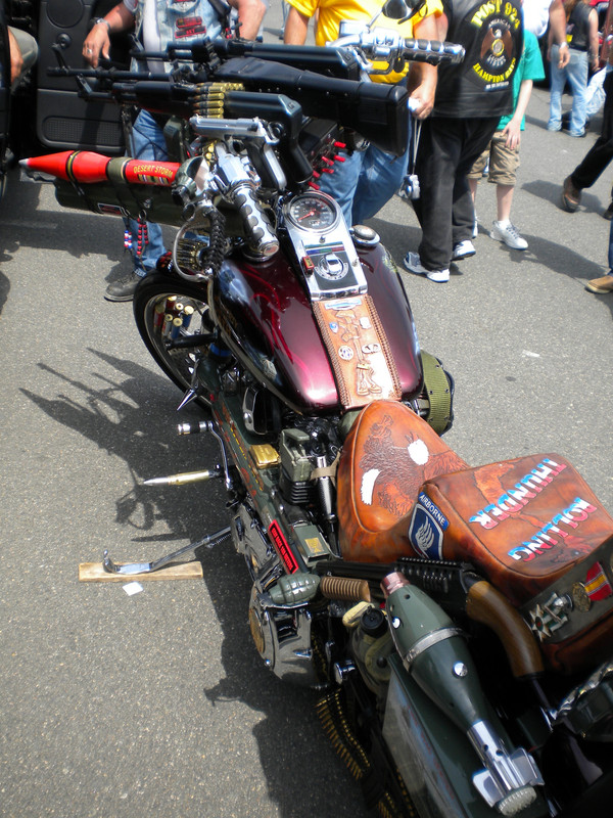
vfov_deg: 52.6
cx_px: 306
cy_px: 409
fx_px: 826
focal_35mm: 35
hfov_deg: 40.7
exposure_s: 1/370
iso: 80
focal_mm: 6.3
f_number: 4.6
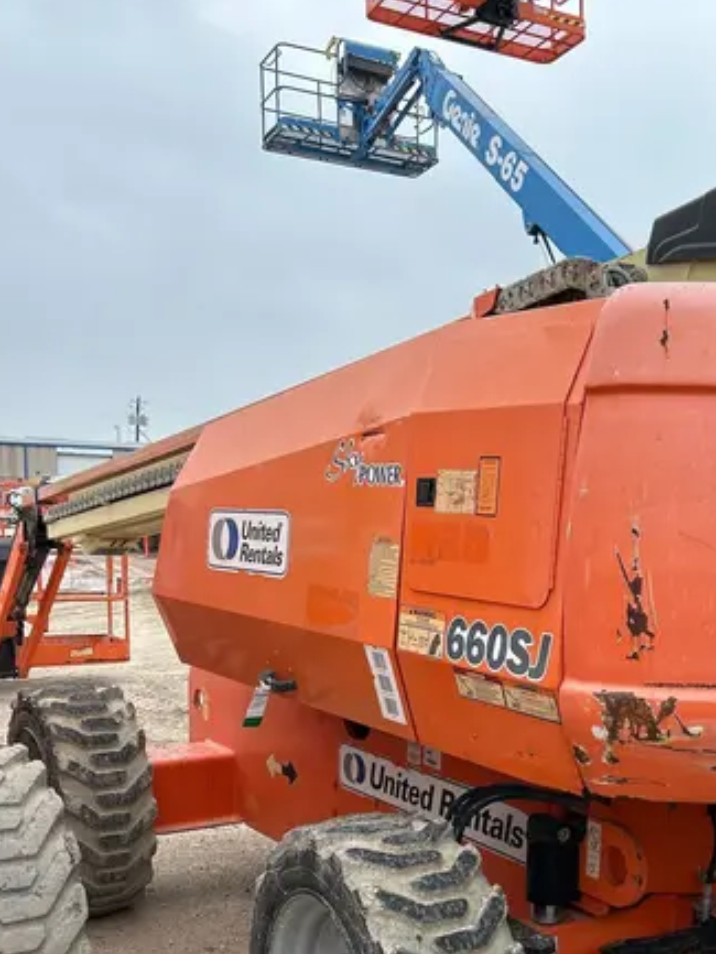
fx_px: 1213
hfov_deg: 32.2
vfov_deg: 42.1
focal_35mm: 44
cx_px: 546
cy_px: 669
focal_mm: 5.7
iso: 50
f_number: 1.5
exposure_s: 1/769
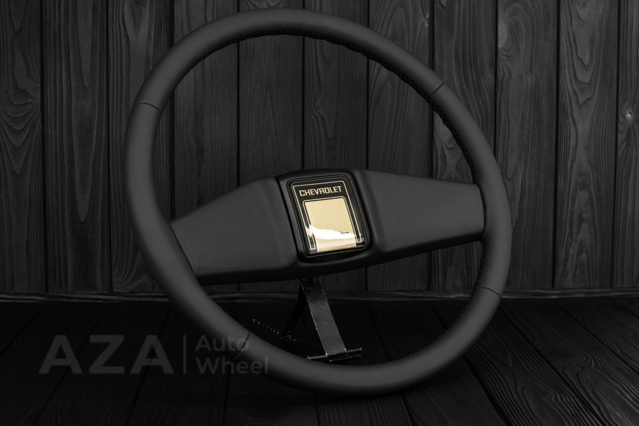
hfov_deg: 37.8
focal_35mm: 52
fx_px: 932
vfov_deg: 25.8
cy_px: 213
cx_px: 320
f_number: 6.3
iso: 500
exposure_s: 1/100
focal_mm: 35
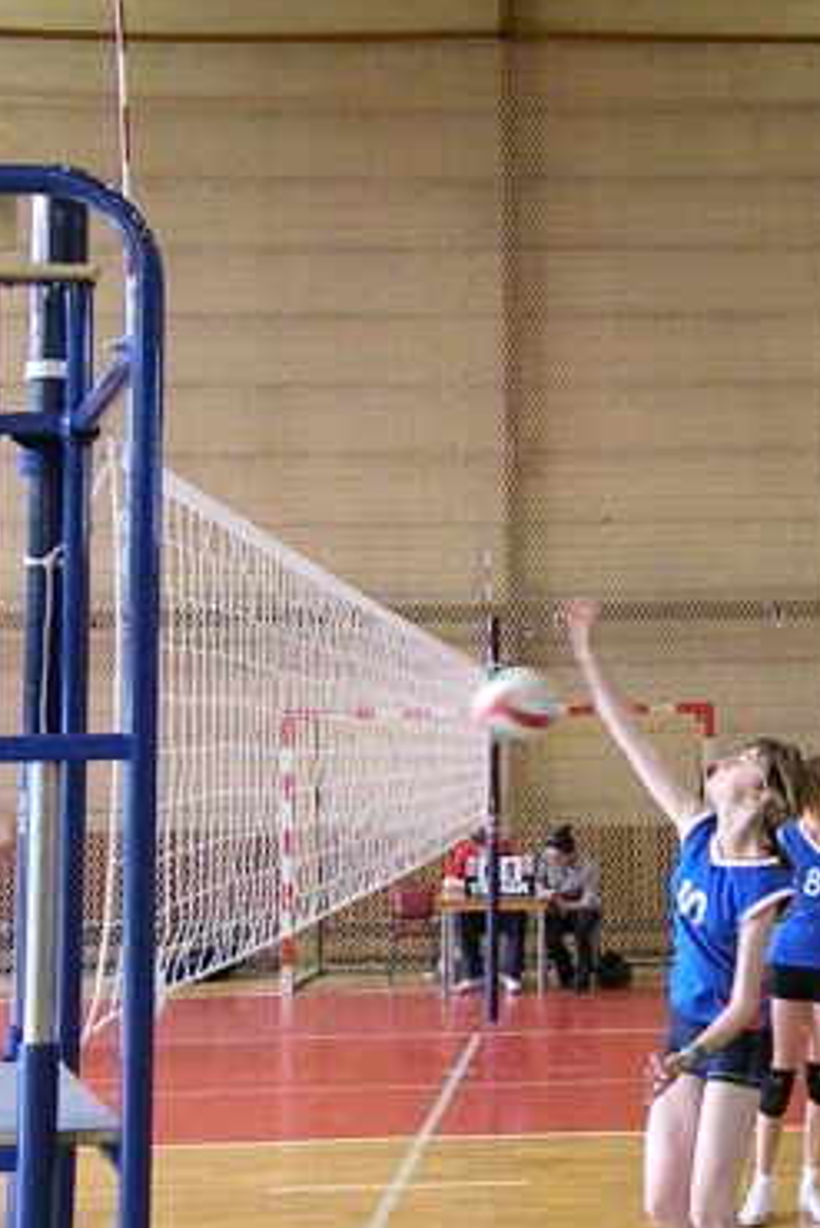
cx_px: 687
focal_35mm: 59
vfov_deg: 33.9
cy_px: 612
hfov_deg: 22.6
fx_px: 2014
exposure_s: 1/196
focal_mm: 7.4
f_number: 3.2
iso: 1600
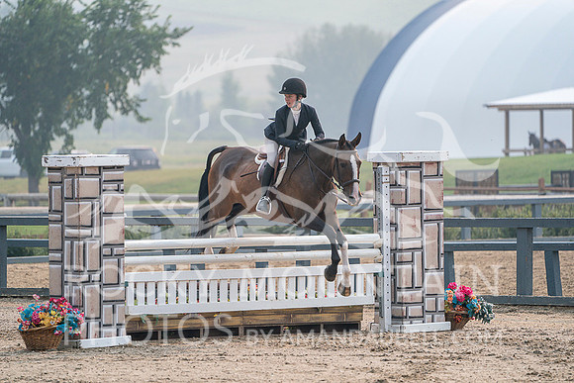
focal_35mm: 358
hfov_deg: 5.8
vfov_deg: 3.8
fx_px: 5709
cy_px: 192
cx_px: 287
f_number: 5.6
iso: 500
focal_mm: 358
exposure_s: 1/1000
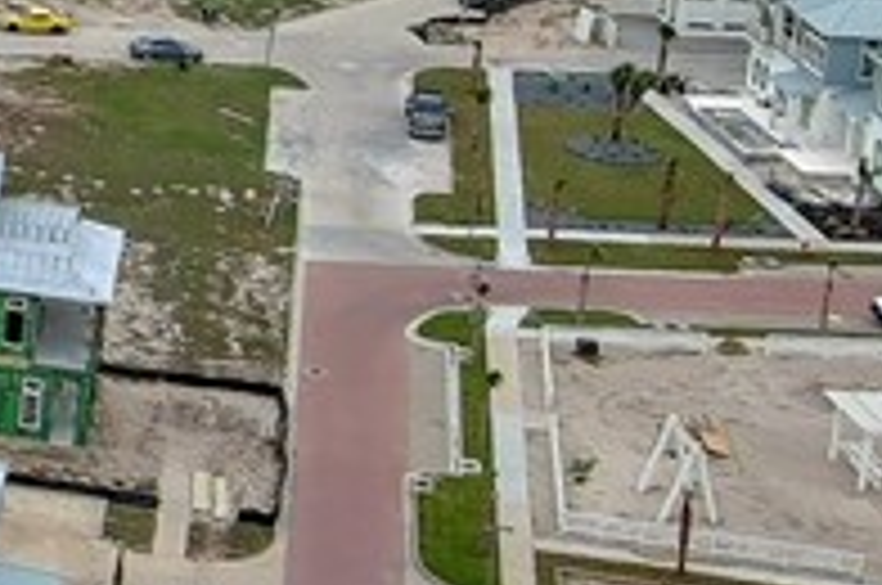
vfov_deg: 8.4
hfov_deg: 10.7
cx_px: -1292
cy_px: -128
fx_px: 3938
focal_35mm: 161
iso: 100
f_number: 2.8
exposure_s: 1/800
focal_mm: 10.57
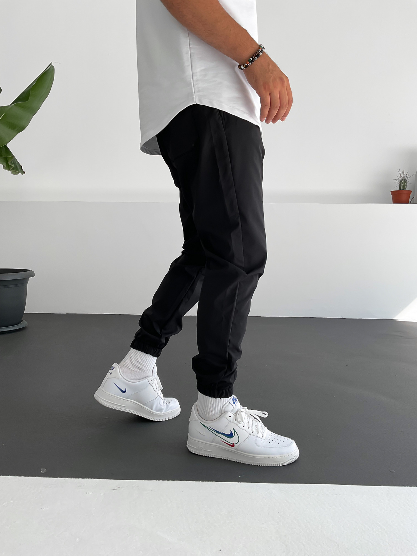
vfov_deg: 61.7
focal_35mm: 29
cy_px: 278
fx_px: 466
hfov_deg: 48.2
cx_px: 208
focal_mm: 3
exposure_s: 1/200
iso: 16
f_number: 1.8
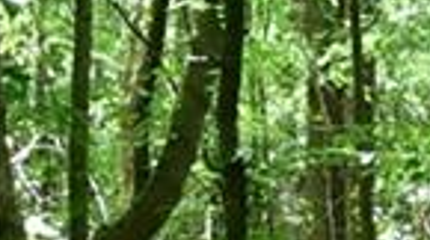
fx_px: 3039
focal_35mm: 267
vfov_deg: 4.5
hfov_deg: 8.0
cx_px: 513
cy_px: 305
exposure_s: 1/250
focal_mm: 18
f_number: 3.5
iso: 560
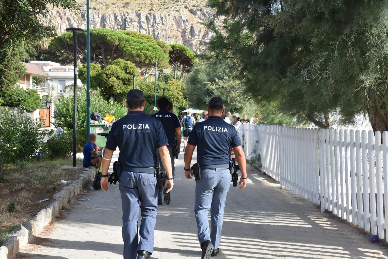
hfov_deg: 43.6
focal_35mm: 45
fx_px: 485
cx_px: 194
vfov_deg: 29.9
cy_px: 130
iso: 640
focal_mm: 30
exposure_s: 1/500
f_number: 11
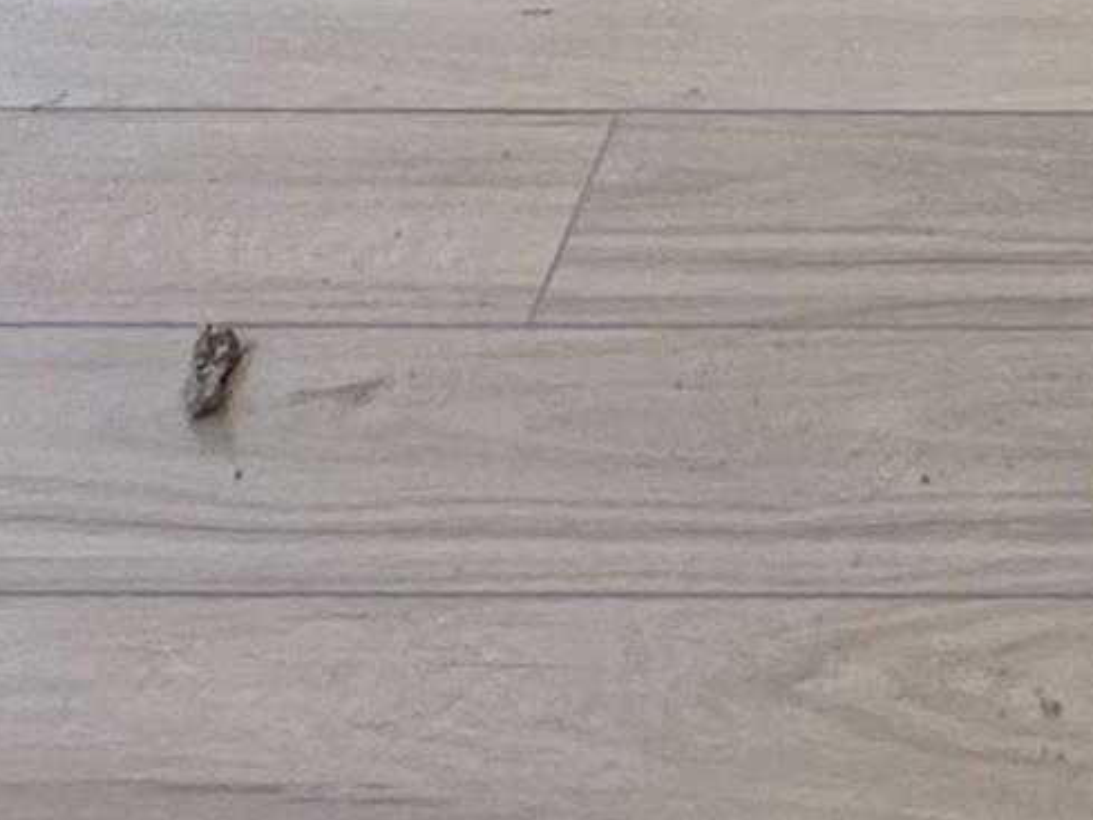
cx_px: 1448
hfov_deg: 20.2
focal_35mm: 88
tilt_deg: -2.0
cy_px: -1609
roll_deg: -0.6
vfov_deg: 11.1
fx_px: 2779
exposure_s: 1/120
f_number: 2.2
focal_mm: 2.22
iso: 50
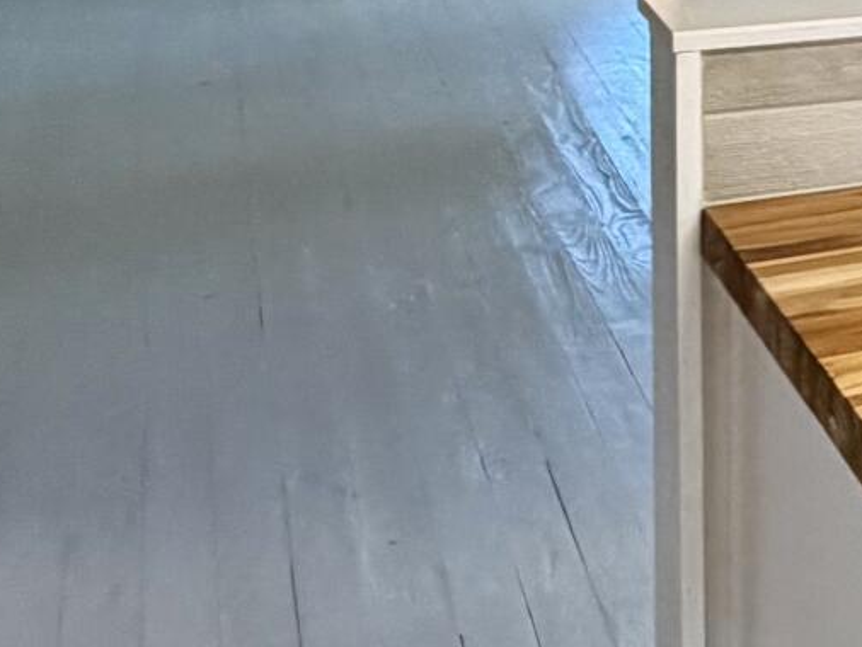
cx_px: 1794
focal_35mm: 83
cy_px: -216
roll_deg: -3.7
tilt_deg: -5.5
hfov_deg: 16.7
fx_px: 2068
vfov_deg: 16.7
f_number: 2.2
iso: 250
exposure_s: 1/120
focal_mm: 2.22
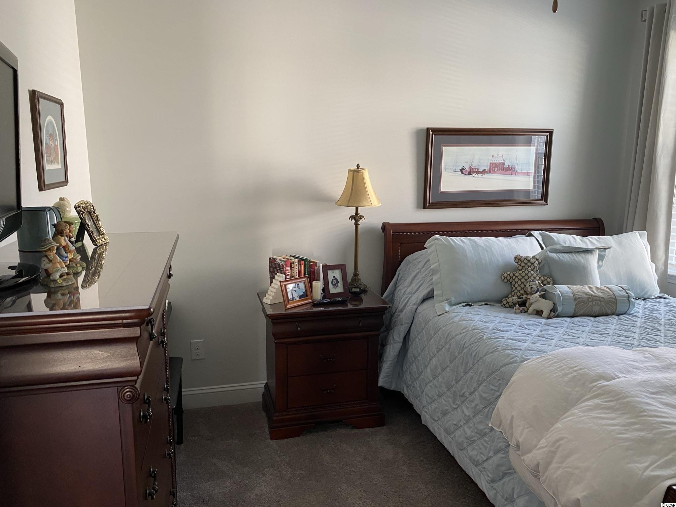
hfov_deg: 67.3
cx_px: 338
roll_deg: -1.0
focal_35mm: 26
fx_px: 508
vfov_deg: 53.1
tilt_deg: -9.3
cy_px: 254
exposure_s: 1/60
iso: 160
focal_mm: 4.25
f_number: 1.8
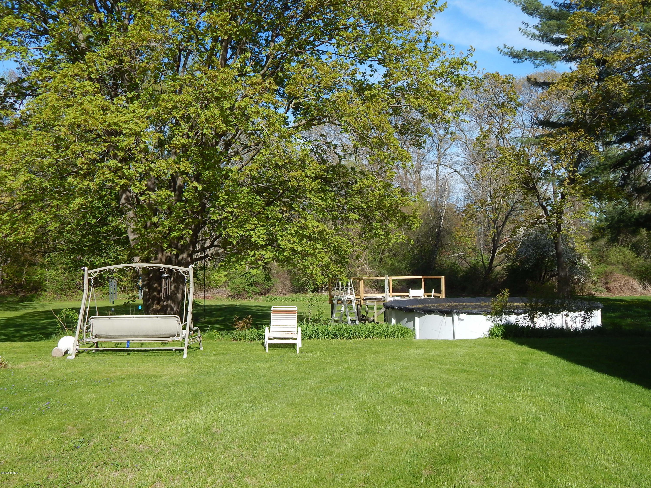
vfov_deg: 40.7
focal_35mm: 35
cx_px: 326
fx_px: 658
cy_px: 244
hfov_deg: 52.6
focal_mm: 6.1
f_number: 3.3
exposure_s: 1/1250
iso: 125
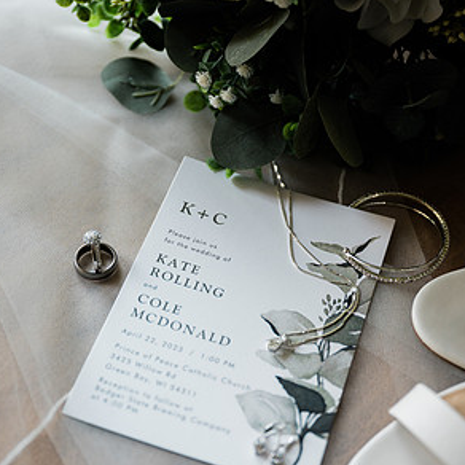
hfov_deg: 26.9
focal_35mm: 64
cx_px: 230
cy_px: 315
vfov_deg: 26.7
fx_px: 973
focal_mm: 49
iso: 250
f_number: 2.8
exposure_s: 1/500
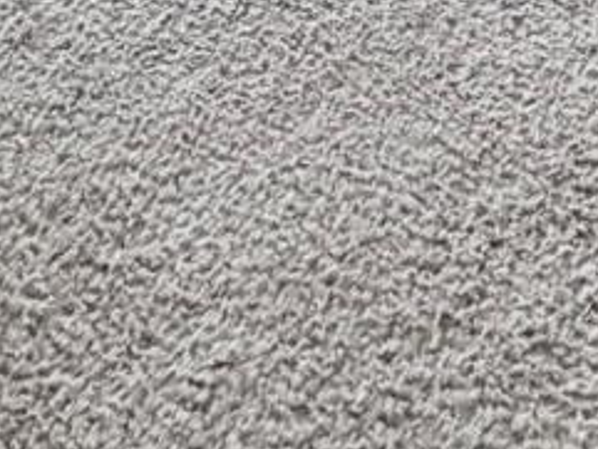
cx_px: 643
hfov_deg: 21.4
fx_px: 1504
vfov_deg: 10.8
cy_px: -929
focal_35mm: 87
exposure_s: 1/121
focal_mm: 2.22
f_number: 2.2
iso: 200
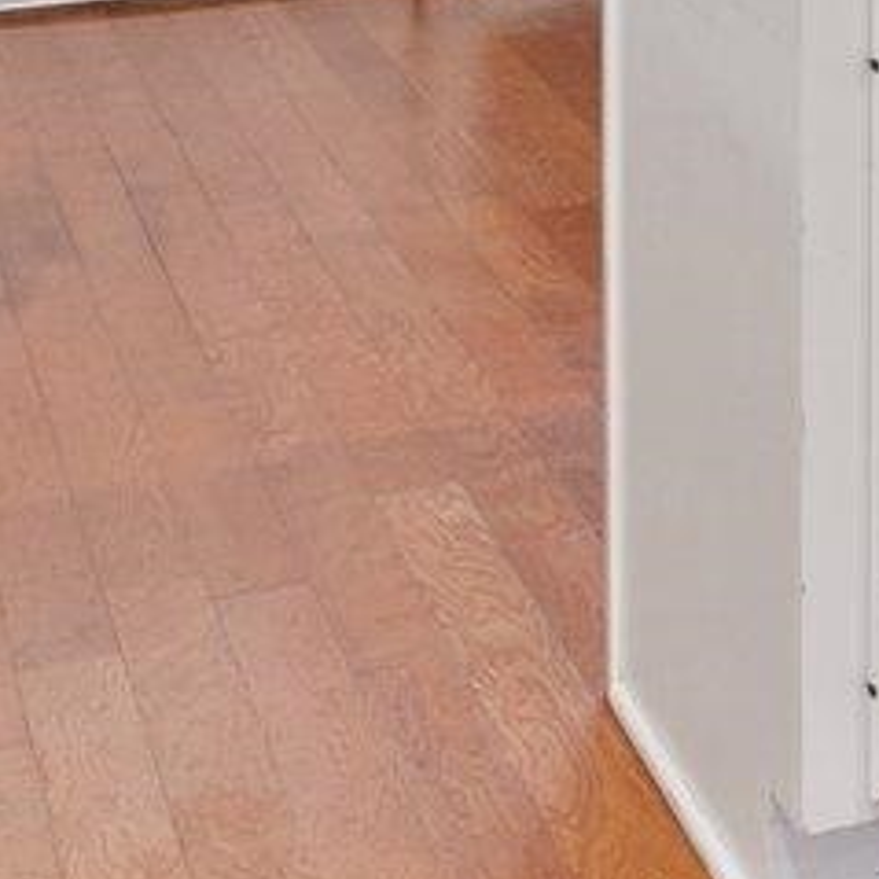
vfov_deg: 12.5
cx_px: 2170
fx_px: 3562
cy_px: -829
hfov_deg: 11.4
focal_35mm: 124
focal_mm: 17
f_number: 9
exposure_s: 5
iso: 100
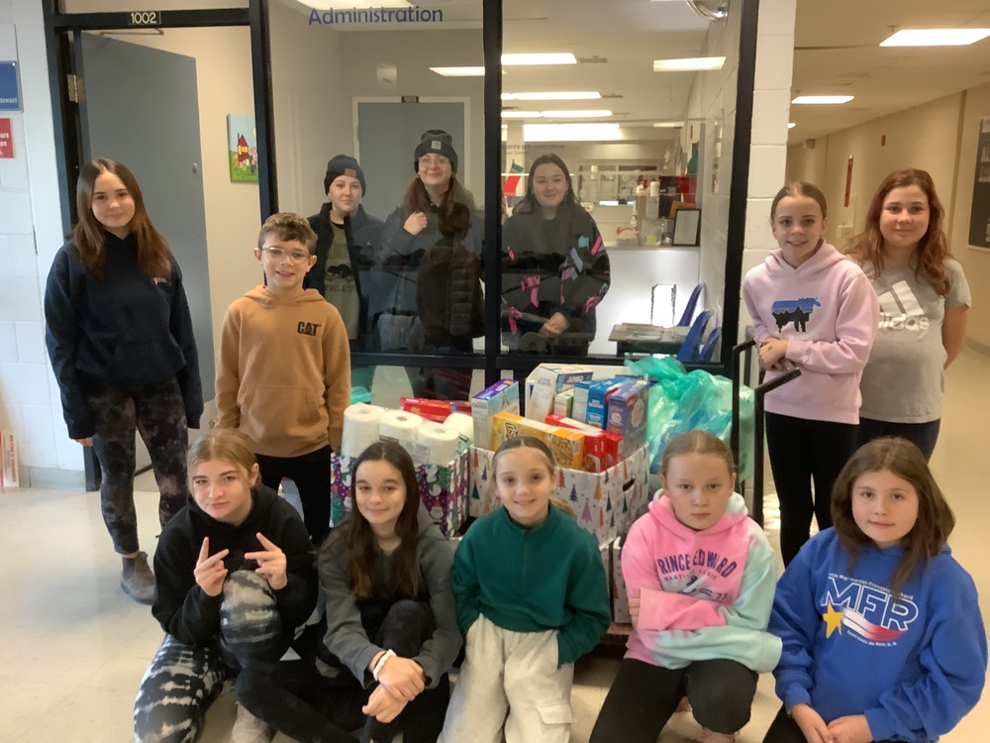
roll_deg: -0.3
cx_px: 495
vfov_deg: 45.4
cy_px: 372
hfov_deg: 58.4
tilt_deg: -12.9
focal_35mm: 31
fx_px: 887
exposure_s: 1/40
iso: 250
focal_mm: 3.3
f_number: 2.4
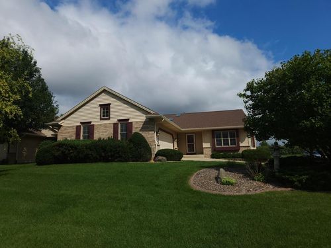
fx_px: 220
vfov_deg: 58.9
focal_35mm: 23
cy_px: 124
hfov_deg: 73.9
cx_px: 166
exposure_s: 1/4784
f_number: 1.8
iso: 40
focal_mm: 5.4
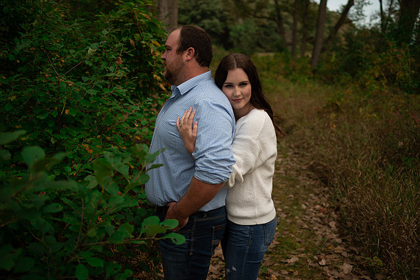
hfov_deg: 54.4
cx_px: 210
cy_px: 140
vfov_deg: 37.9
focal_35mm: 35
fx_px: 408
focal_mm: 35
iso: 100
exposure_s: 1/1250
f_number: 1.8
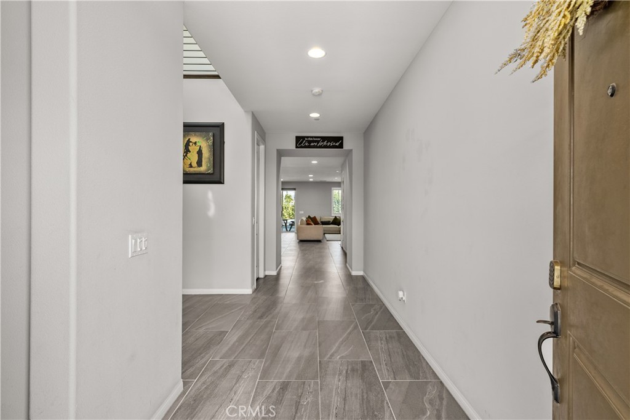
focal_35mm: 16
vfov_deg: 73.8
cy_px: 210
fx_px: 280
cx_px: 315
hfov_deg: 96.7
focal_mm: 16
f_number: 9
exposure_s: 1/15
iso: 500
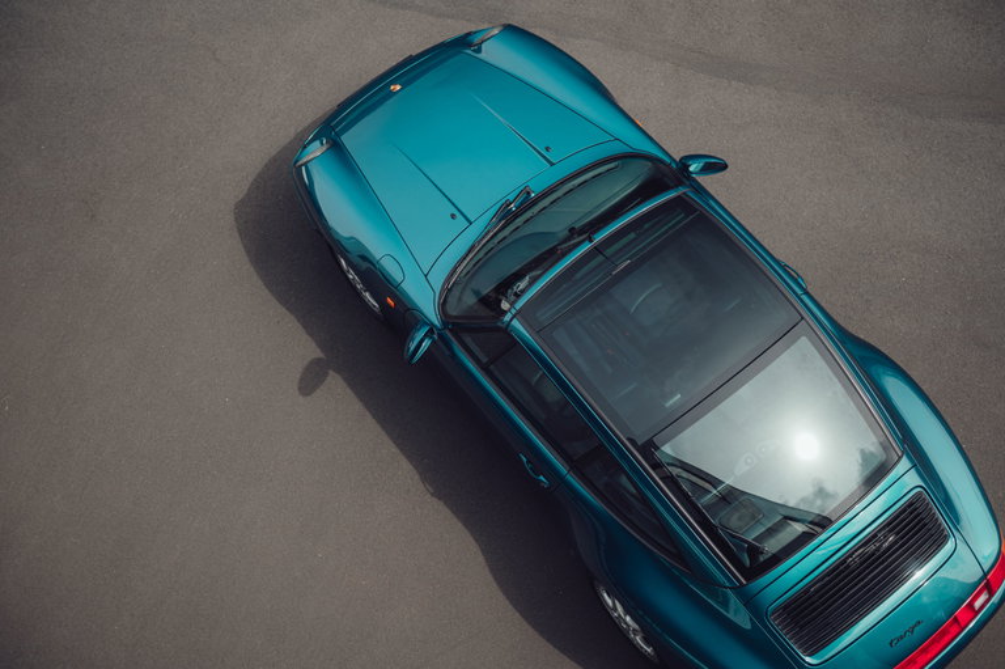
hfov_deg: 43.6
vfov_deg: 29.8
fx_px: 1255
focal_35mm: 45
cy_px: 334
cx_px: 502
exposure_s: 1/400
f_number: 2.8
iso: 100
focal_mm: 45
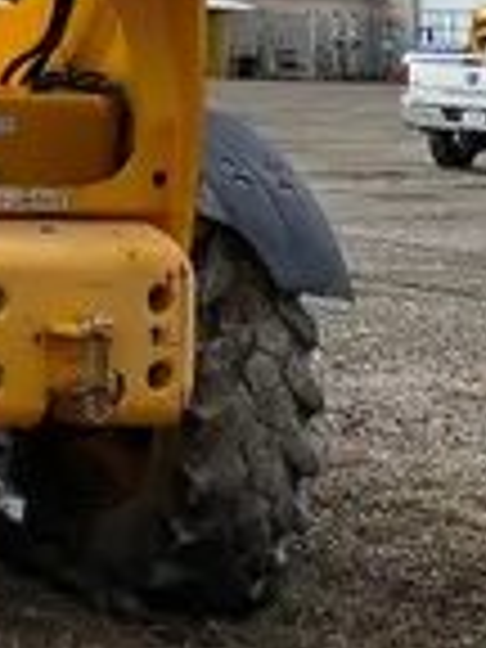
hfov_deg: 10.6
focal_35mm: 132
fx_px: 2471
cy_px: -286
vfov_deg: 14.1
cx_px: -342
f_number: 1.8
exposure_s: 1/1543
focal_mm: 4.25
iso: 32
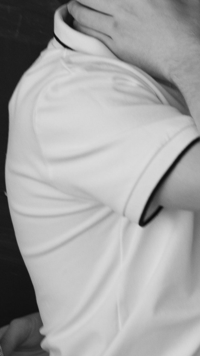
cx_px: 214
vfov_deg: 5.3
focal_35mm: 410
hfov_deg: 3.0
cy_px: -4
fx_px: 3866
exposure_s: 1/125
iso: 160
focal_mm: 85
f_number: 2.5
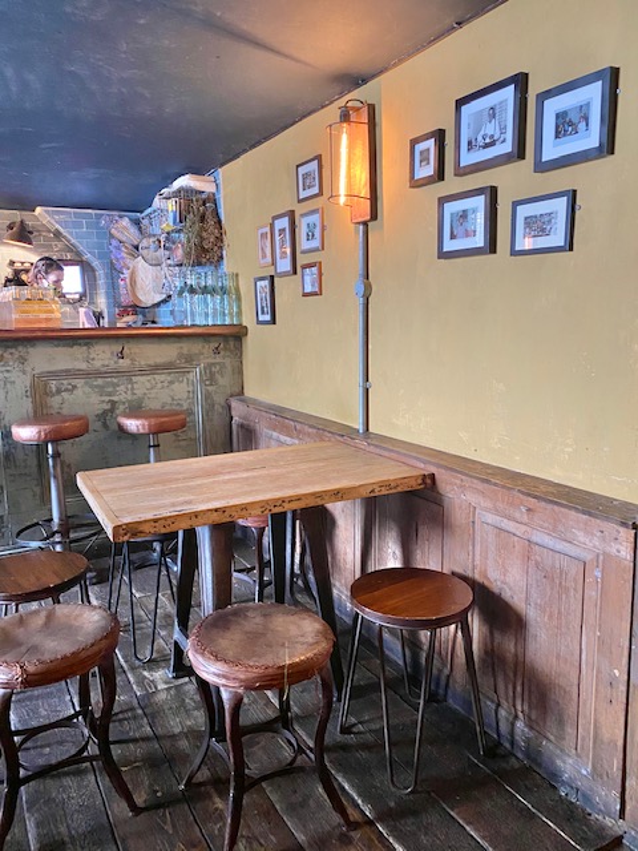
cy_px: 426
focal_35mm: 26
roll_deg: +1.3
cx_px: 319
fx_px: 639
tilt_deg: -9.4
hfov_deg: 53.1
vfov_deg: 67.3
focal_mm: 4.25
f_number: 1.8
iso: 400
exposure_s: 1/33
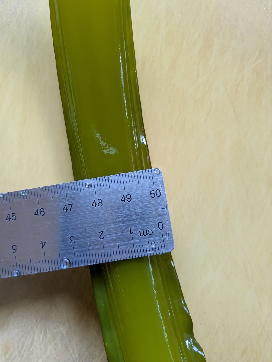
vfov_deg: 69.4
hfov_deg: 54.9
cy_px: 181
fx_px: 262
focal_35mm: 25
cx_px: 136
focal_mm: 5.43
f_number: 1.89
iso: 394
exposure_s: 1/60
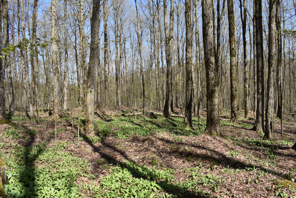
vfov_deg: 48.0
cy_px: 99
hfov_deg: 67.4
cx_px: 148
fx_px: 222
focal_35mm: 27
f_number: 8
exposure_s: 1/250
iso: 200
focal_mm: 18
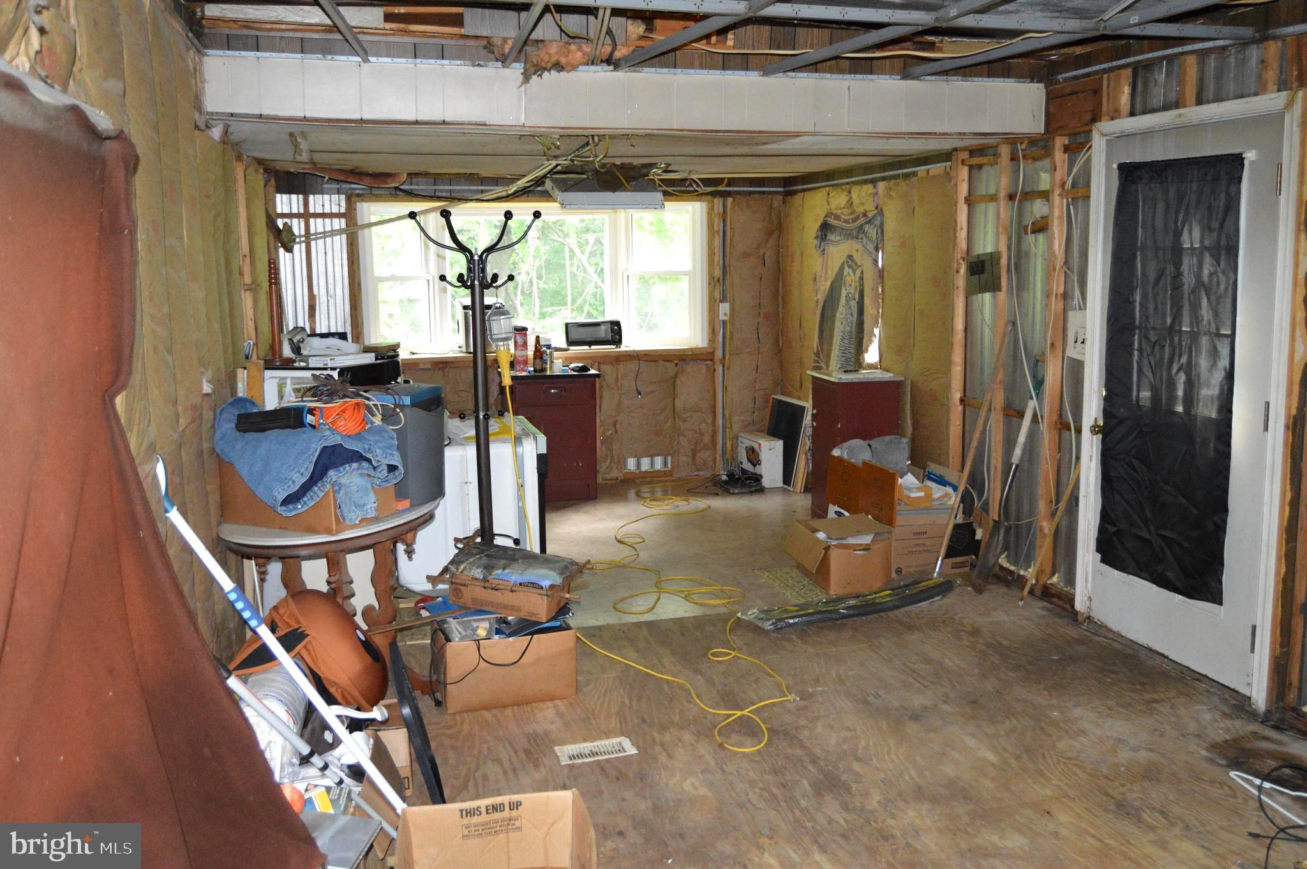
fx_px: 1088
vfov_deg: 43.5
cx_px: 654
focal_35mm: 30
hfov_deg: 62.0
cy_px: 434
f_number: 3.5
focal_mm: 20
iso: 3200
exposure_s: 1/100
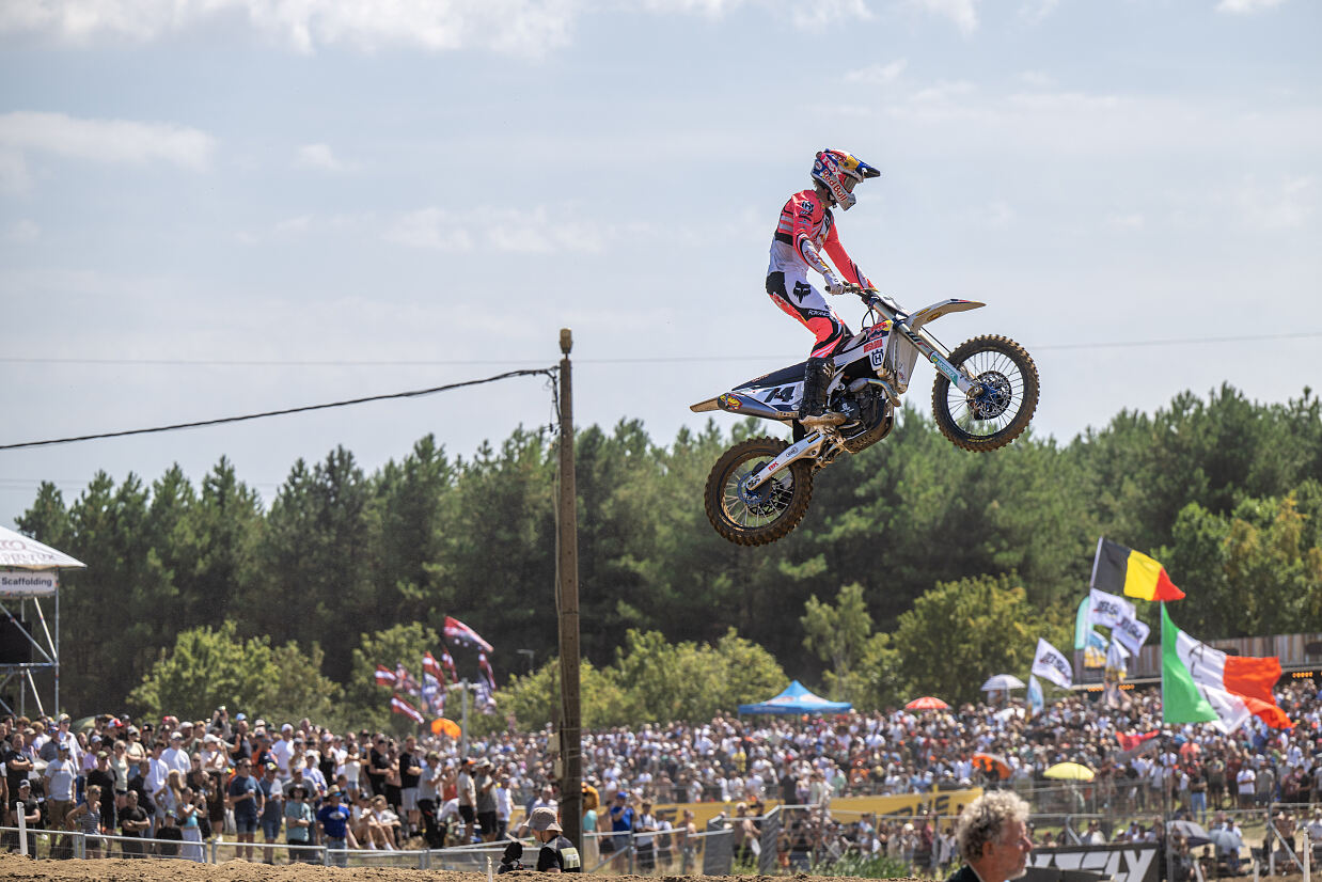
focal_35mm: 150
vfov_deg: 9.2
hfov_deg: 13.7
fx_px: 5509
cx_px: 661
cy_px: 441
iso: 200
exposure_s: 1/1600
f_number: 5
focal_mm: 150
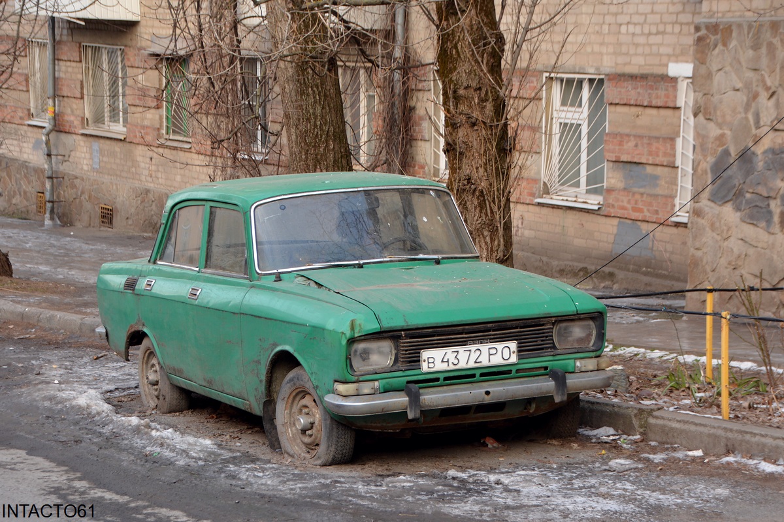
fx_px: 2025
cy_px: 261
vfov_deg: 14.7
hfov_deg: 21.9
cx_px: 392
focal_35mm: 93
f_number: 5.6
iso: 400
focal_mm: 62
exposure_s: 1/125
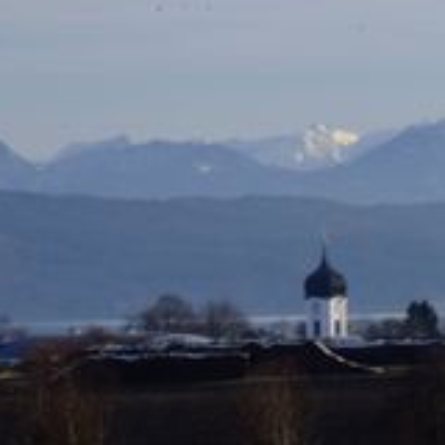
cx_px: 314
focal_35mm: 575
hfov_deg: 3.0
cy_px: 300
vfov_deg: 3.0
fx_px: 8363
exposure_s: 1/70
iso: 100
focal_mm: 120
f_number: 6.3
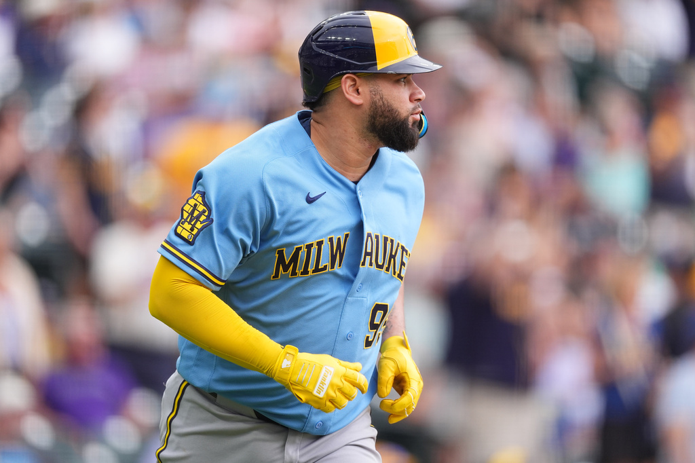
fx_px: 11579
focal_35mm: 600
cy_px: 232
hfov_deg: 3.4
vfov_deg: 2.3
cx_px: 348
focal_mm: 600
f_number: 4
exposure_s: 1/1600
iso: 800
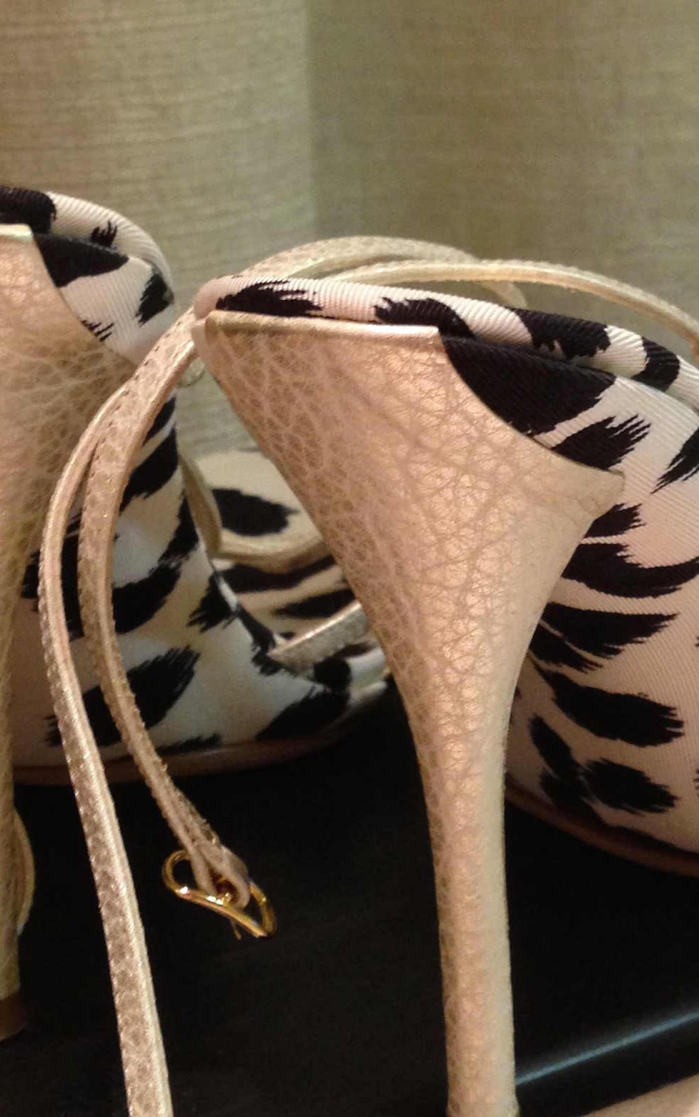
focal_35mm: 73
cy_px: 417
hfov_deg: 17.8
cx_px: 267
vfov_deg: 28.1
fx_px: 2224
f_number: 2.4
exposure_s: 1/20
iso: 200
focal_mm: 4.13
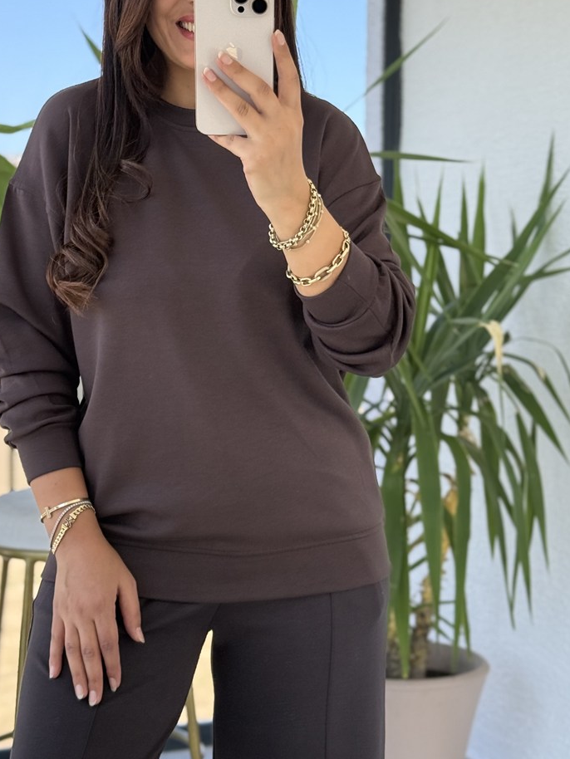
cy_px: 309
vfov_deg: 27.7
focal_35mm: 70
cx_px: 258
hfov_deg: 21.0
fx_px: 1536
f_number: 1.78
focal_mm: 6.76
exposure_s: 1/641
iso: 100
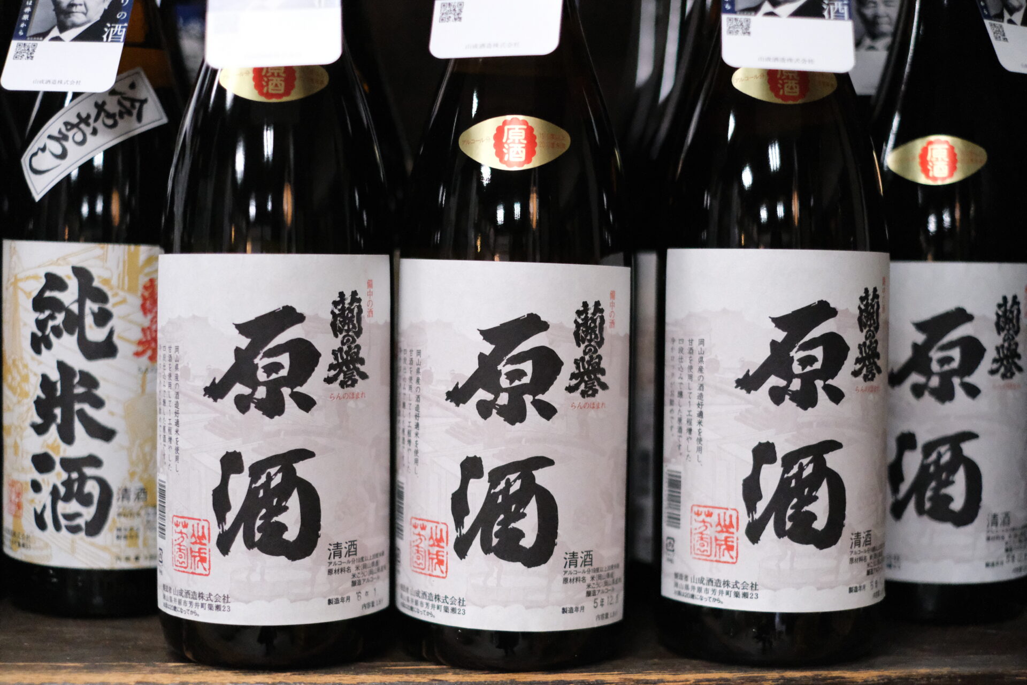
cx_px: 514
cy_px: 342
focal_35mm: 53
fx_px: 1512
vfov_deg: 25.5
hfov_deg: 37.5
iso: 12800
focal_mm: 35
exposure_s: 1/8000
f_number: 1.4
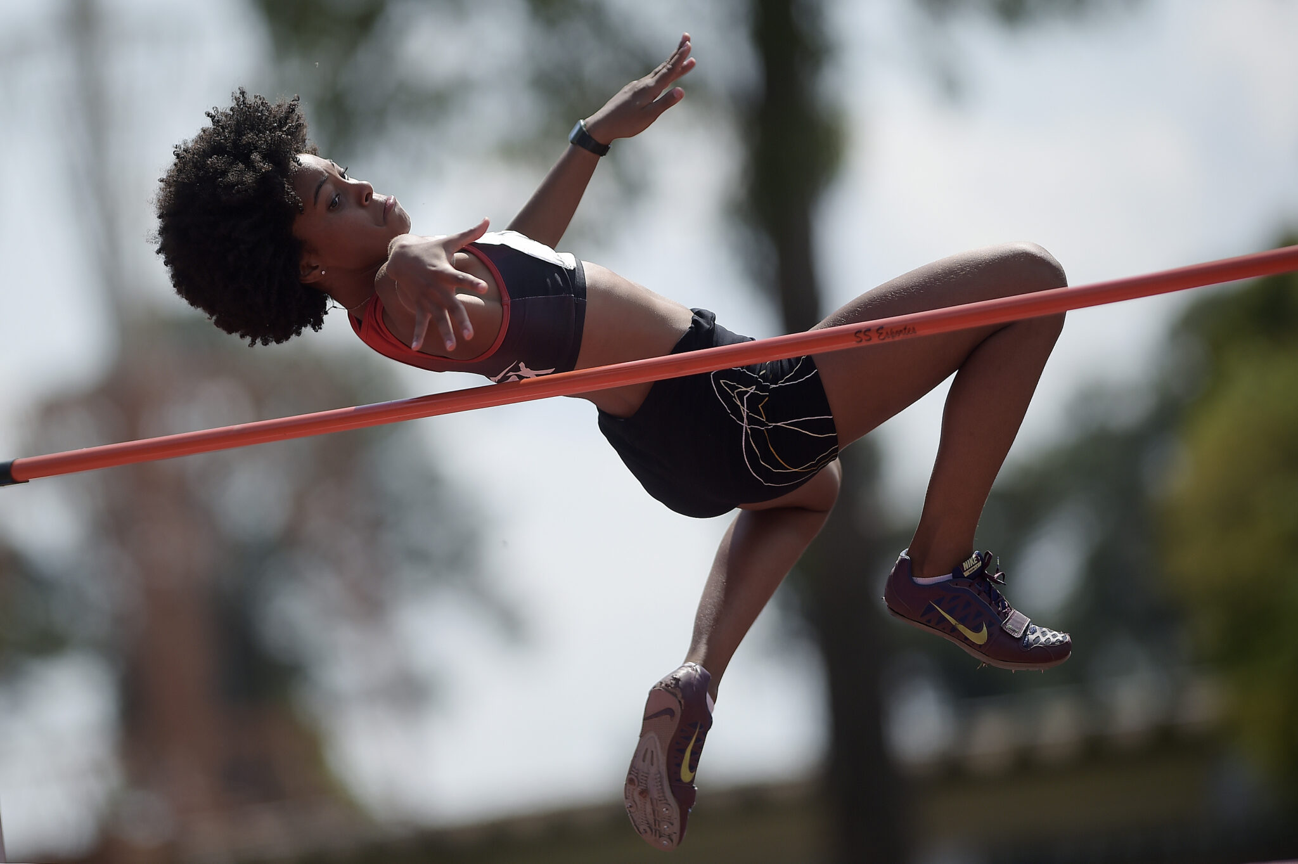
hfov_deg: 6.9
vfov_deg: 4.6
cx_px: 649
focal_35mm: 300
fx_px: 10810
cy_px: 432
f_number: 3.2
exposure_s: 1/3200
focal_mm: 300
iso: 100
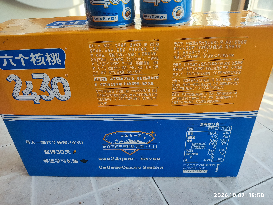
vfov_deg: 53.1
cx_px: 136
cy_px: 102
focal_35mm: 26
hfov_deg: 67.3
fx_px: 205
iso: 74
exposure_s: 1/120
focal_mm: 4.74
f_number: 1.79
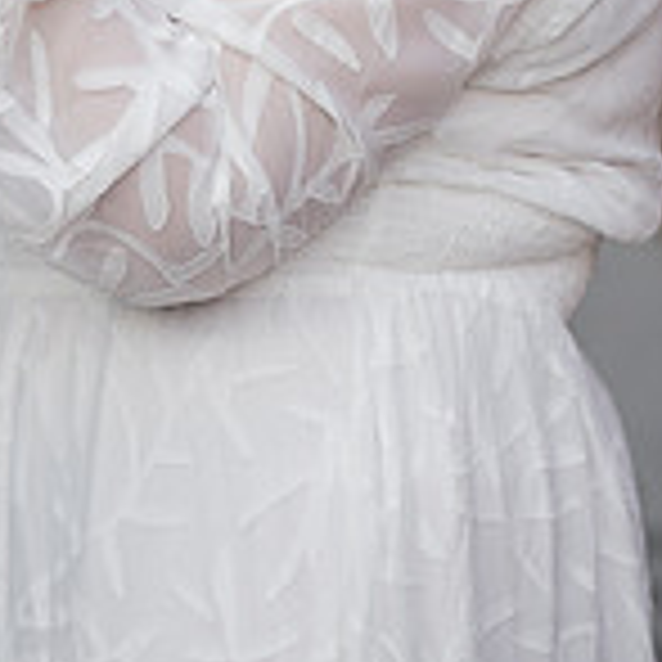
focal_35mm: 221
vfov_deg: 7.8
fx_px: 4782
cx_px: 0
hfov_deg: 7.9
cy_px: -311
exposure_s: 1/160
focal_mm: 85
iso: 72
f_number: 2.8
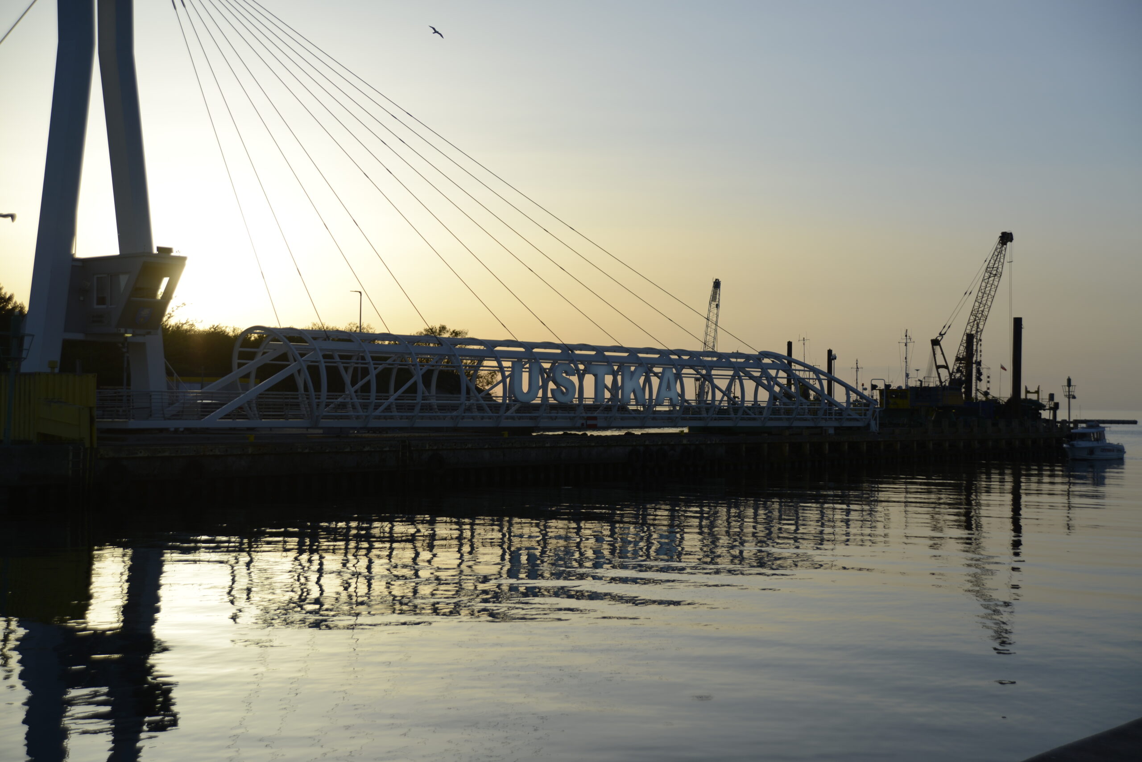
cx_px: 571
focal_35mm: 50
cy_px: 381
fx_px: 1587
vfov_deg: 27.0
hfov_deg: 39.6
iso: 125
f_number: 3.5
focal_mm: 50
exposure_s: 1/1600
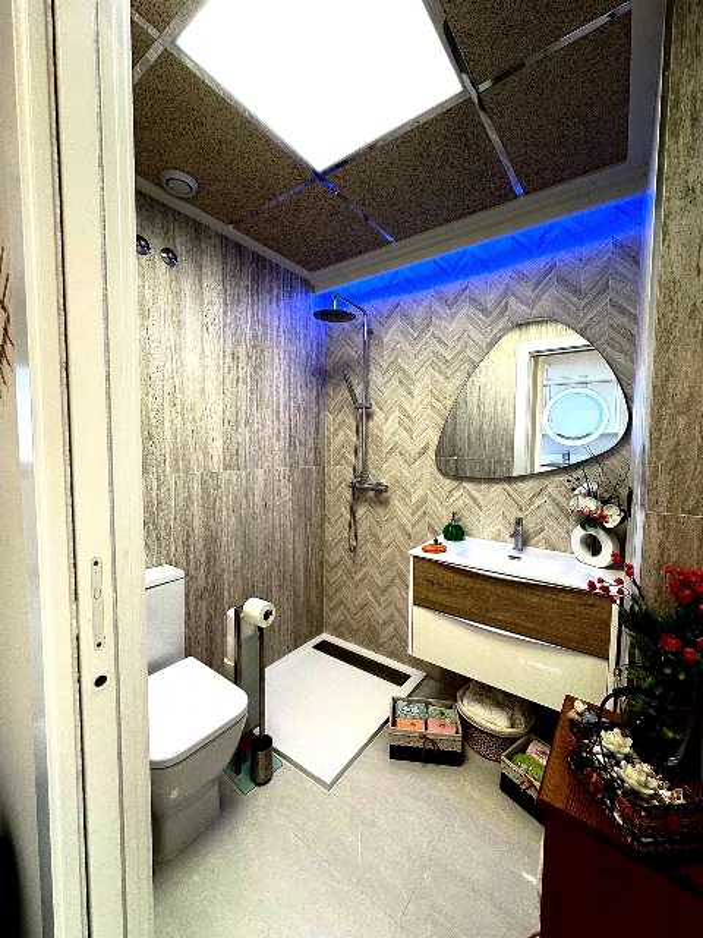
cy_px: 469
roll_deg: -0.9
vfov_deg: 102.1
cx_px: 352
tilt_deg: -4.3
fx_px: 379
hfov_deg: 85.7
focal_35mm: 14
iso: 100
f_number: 2.2
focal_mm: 2.22
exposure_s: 1/100
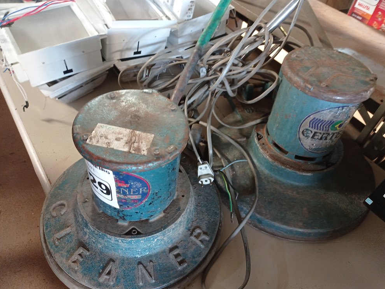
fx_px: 323
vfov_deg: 48.2
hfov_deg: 61.7
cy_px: 142
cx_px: 196
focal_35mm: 29
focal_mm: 4.7
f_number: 1.79
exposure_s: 1/30
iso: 354
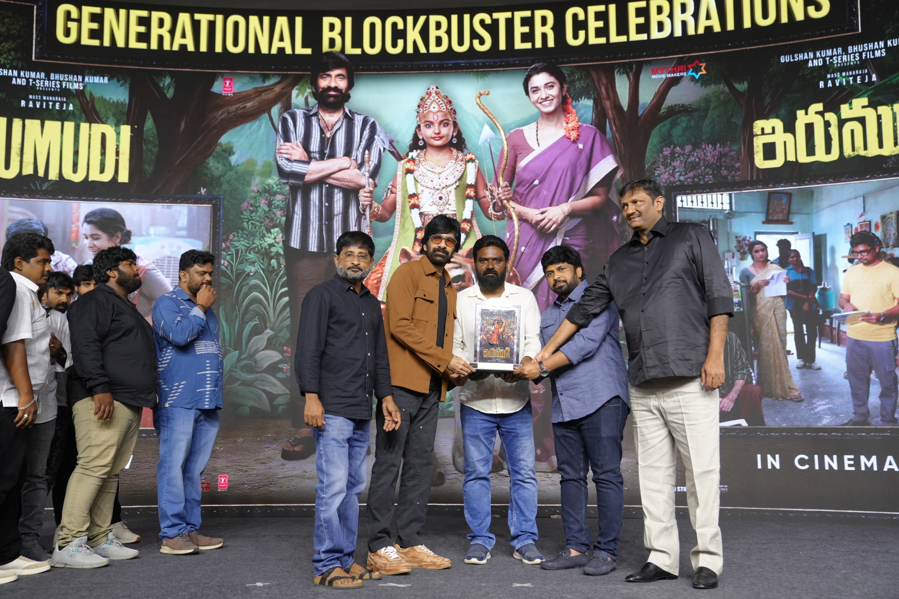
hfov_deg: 50.7
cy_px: 300
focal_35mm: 38
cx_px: 450
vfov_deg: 35.1
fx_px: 949
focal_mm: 38
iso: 1600
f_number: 3.5
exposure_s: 1/160
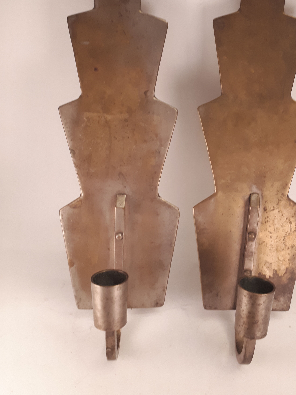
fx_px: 422
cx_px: 187
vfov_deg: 49.7
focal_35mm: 37
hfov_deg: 38.4
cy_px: 150
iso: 100
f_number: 1.9
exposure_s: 1/33
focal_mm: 3.6
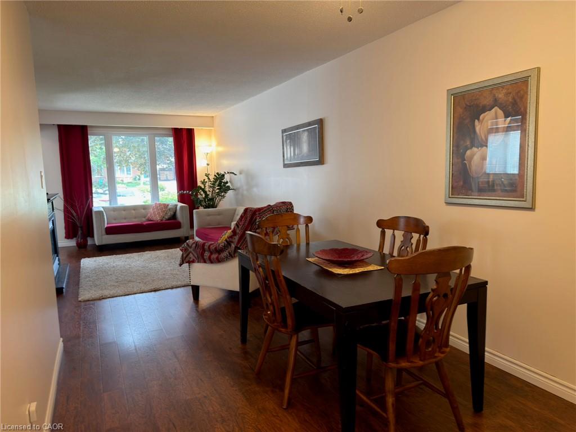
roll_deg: +2.5
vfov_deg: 56.8
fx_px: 399
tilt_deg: -6.7
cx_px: 288
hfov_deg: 71.6
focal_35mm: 24
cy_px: 216
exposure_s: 1/60
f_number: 1.78
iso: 125
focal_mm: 6.76
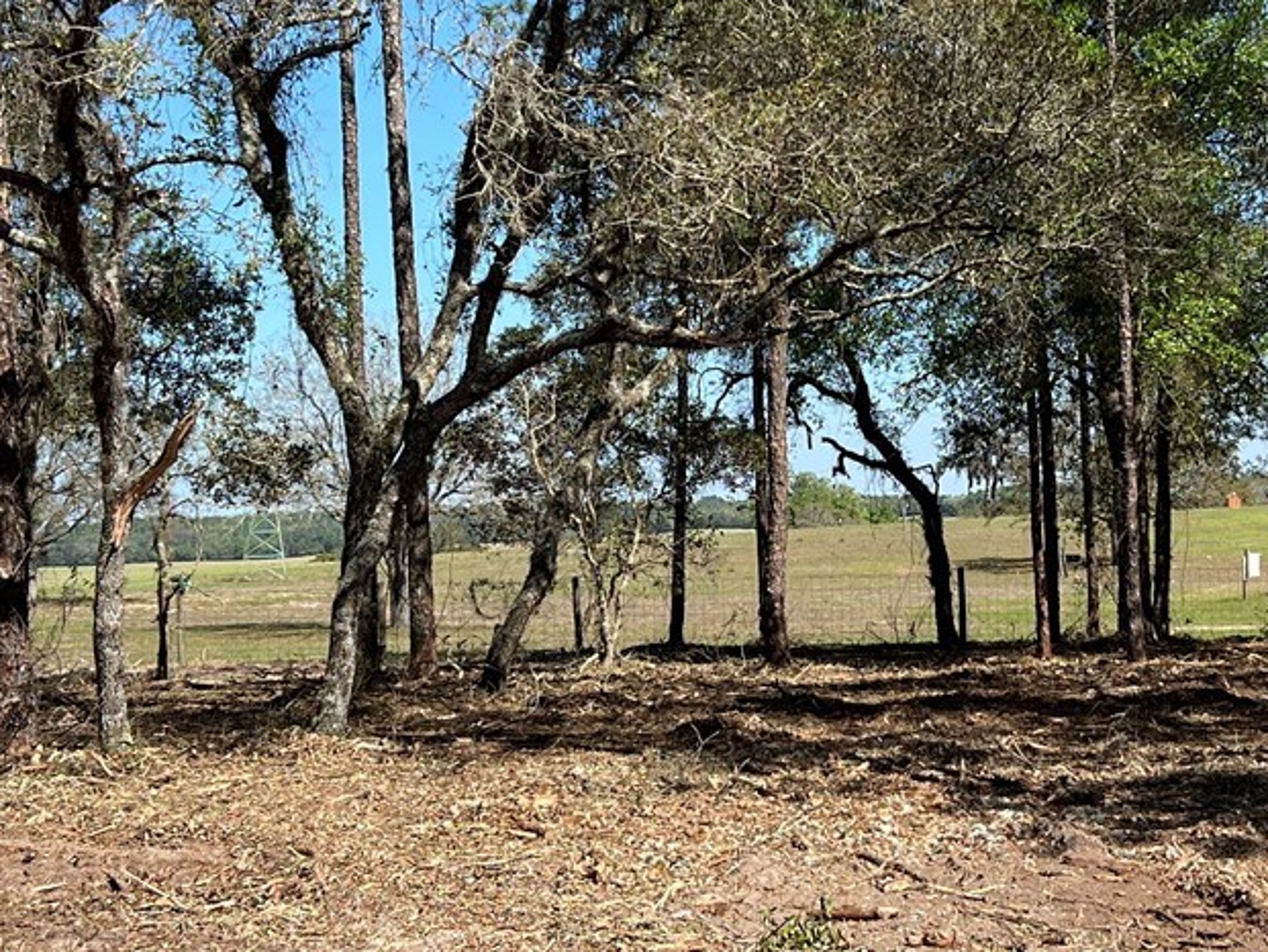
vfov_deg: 21.9
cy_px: 343
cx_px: 778
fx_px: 2455
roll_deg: +2.7
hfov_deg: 28.9
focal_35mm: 67
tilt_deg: +4.0
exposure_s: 1/2994
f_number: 1.5
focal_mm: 5.7
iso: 50
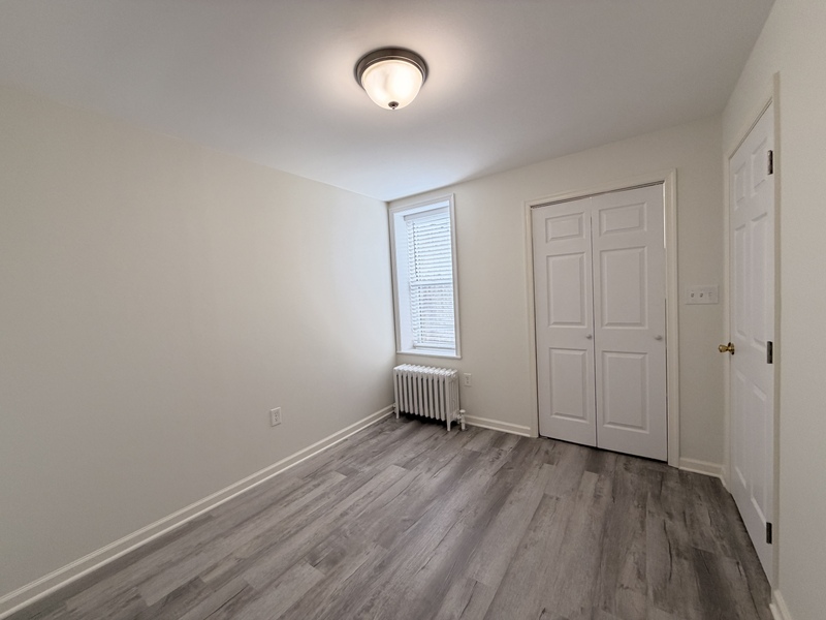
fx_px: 334
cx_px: 413
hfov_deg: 102.1
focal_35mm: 14
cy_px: 310
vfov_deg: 85.7
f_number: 2.2
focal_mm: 2.22
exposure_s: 1/120
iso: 125
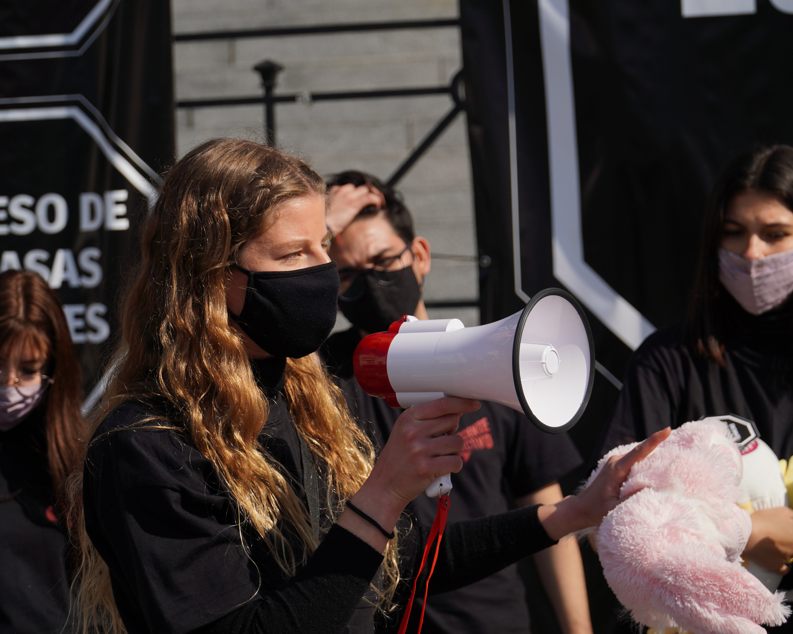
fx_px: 2830
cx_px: 438
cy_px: 317
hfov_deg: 16.0
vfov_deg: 12.8
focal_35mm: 121
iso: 100
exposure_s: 1/1250
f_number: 5
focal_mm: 71
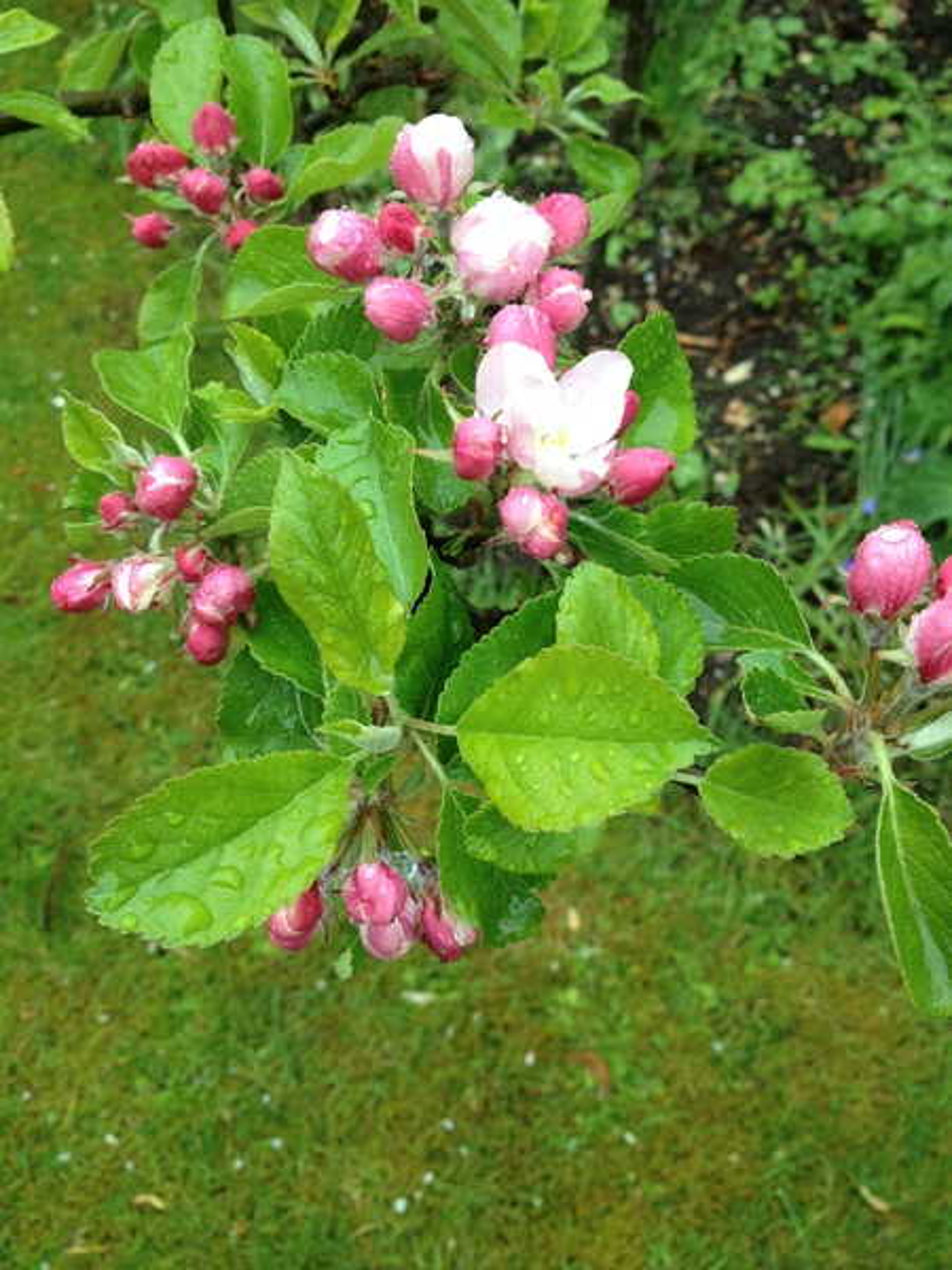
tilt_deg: -59.0
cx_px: 476
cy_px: 635
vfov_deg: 52.6
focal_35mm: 35
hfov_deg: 40.7
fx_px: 1283
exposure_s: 1/149
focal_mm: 4.28
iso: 50
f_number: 2.4
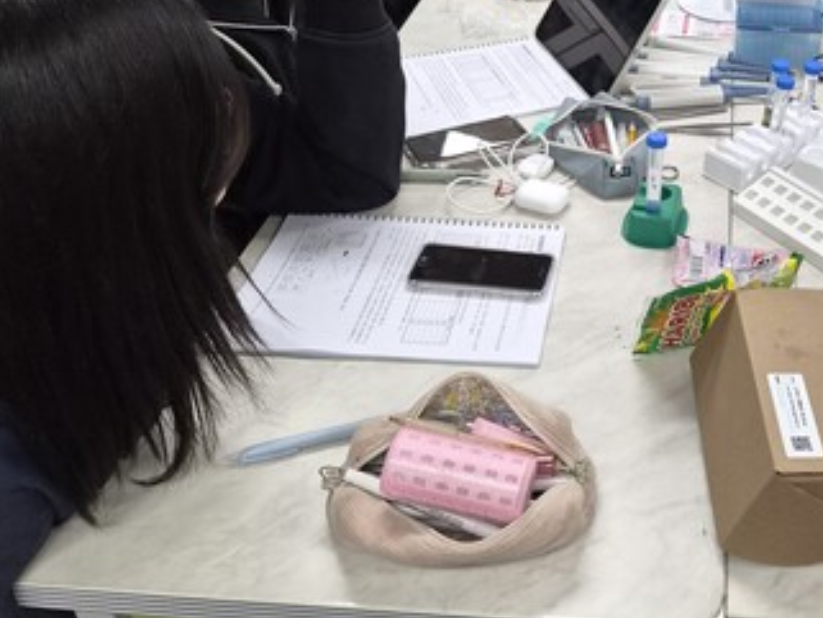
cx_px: 677
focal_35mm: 43
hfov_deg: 41.6
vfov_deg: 32.5
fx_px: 1023
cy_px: 108
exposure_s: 1/120
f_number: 1.8
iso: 125
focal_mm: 5.4
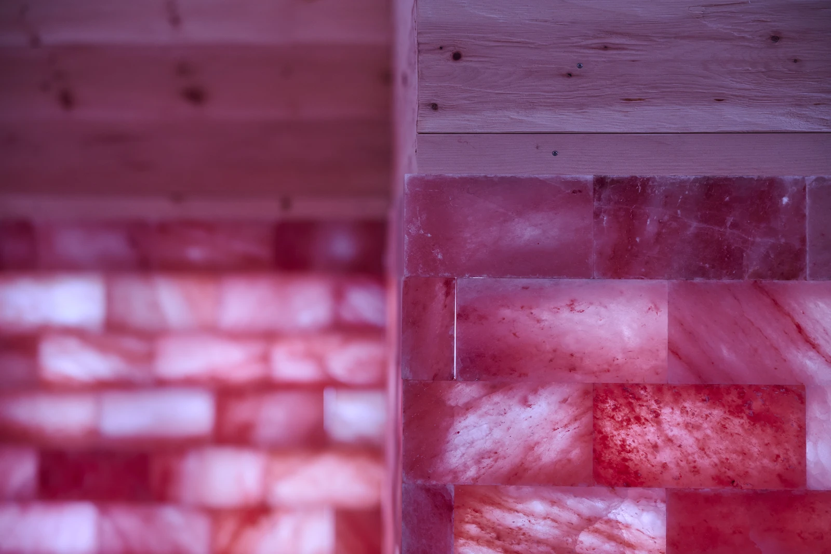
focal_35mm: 80
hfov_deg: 25.4
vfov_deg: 17.1
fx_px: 1847
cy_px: 277
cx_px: 416
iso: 400
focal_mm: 80
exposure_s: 1/13
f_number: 2.5
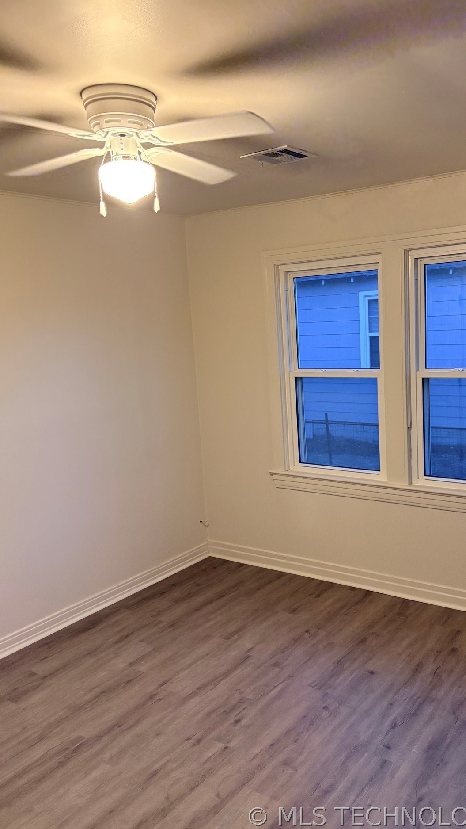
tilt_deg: -7.4
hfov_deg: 39.7
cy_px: 412
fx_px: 637
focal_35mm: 29
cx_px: 310
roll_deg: +1.7
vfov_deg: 66.1
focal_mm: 5.96
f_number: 1.6
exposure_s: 1/60
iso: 400
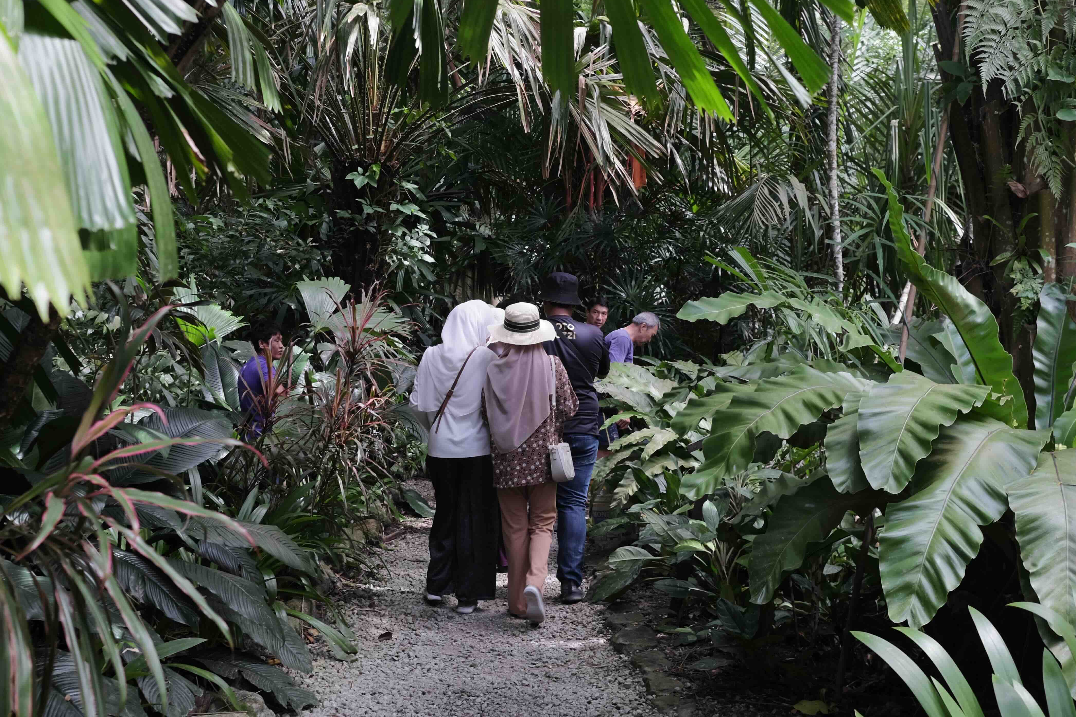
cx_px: 494
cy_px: 313
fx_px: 1225
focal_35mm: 41
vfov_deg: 32.6
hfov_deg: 47.4
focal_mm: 23
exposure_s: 1/125
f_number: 4
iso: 800
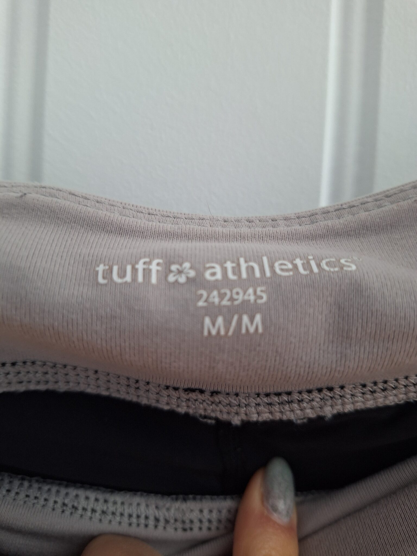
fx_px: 369
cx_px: 208
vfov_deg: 73.9
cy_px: 278
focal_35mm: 23
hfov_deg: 58.9
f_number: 1.8
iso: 200
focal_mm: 5.54
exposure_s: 1/30
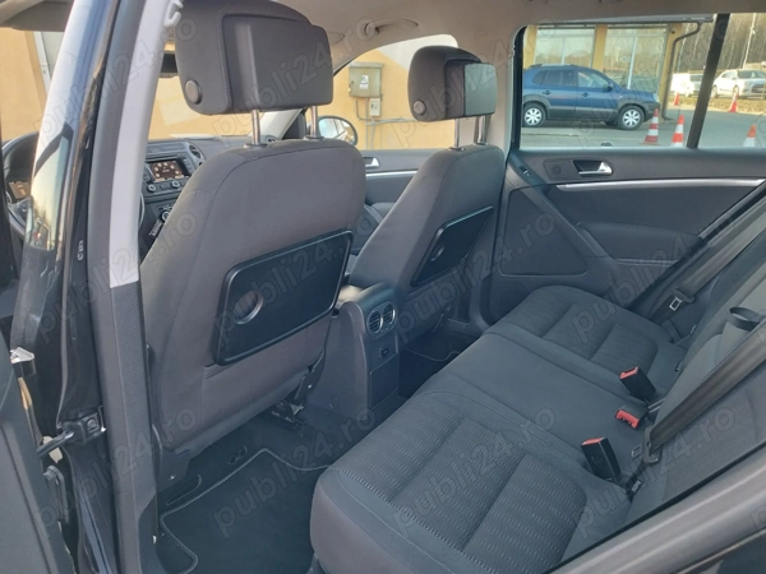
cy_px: 287
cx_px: 383
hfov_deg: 71.6
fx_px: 531
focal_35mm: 24
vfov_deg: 56.8
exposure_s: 1/50
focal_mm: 5.89
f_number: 1.89
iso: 430
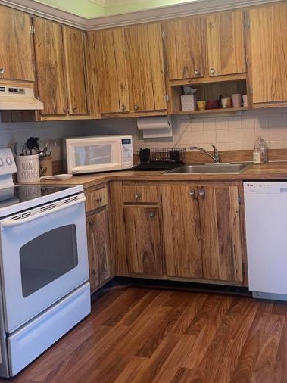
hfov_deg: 38.3
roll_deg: +3.8
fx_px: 409
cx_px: 185
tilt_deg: -3.4
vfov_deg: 49.8
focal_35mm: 37
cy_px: 151
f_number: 1.6
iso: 160
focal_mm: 4.2
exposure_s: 1/60
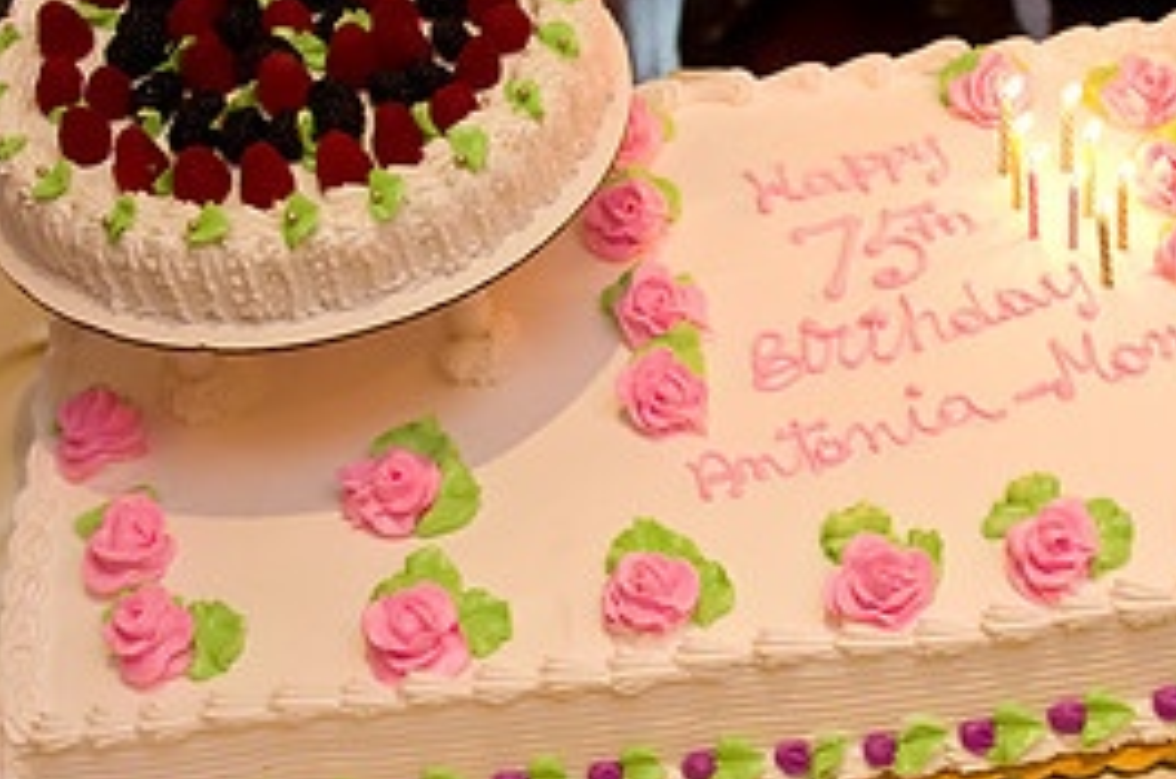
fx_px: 2576
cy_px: 536
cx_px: 984
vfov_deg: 17.2
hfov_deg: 25.2
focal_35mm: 79
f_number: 3.2
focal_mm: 24
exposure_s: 1/160
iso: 1250
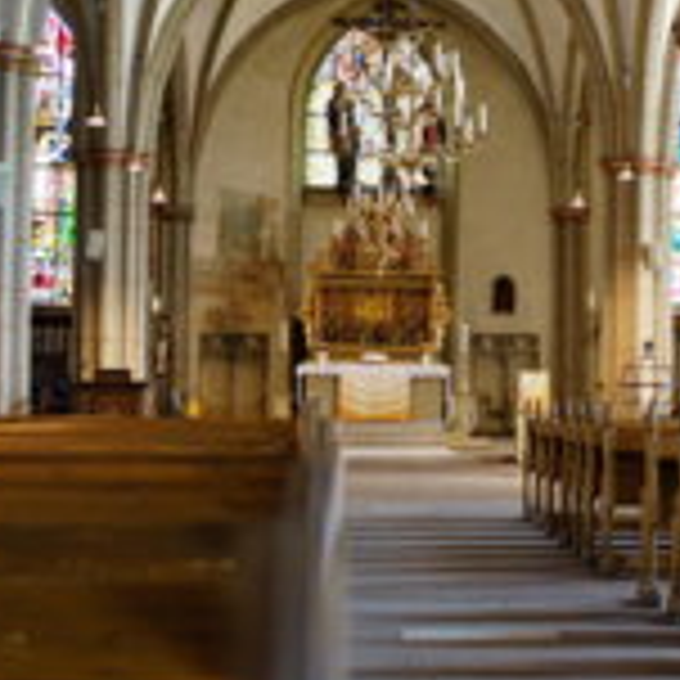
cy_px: 151
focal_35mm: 79
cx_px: 473
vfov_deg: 21.7
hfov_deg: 21.8
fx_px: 1756
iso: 500
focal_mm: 35
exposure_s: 1/25
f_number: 2.2
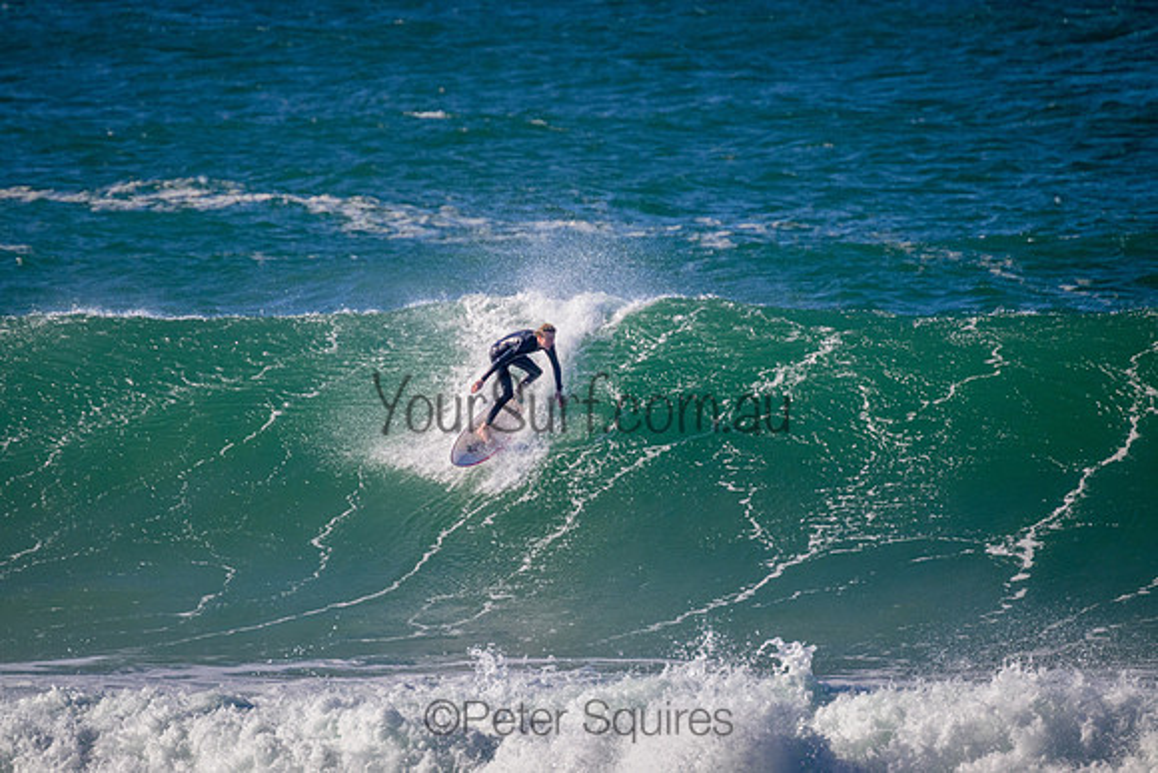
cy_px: 386
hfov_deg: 2.6
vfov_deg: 1.7
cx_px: 579
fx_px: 25738
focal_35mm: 800
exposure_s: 1/2000
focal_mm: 800
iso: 1800
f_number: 11
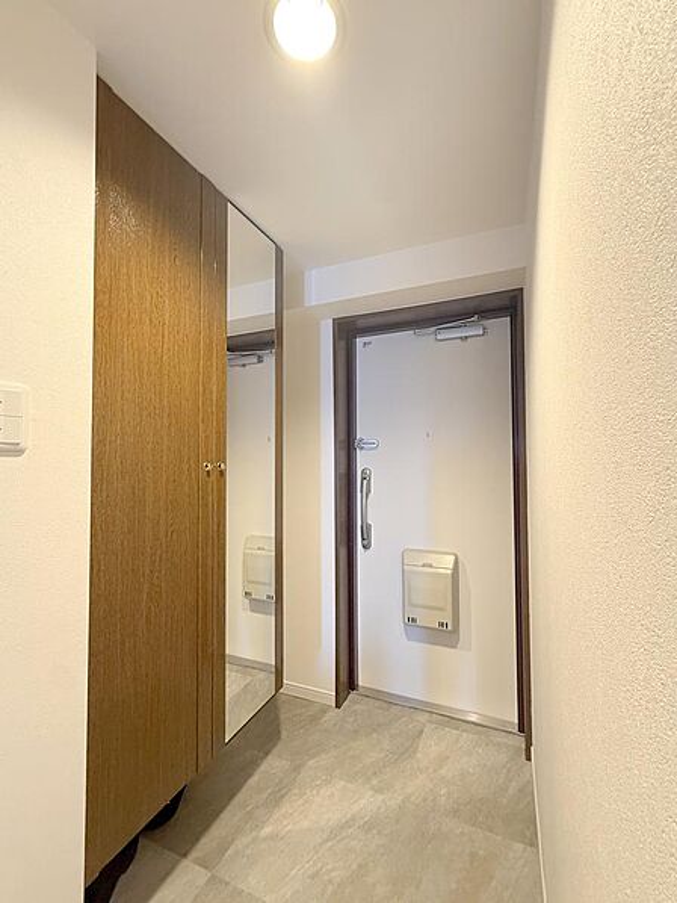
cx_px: 338
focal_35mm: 14
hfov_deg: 85.7
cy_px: 452
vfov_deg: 102.1
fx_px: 365
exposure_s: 1/50
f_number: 2.2
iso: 320
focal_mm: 2.22
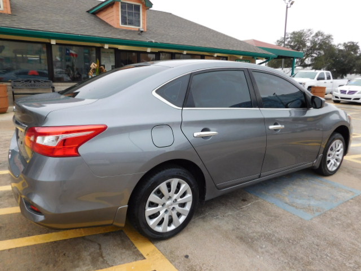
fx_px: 261
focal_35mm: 25
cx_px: 180
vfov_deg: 54.9
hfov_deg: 69.4
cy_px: 136
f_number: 3.1
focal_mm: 4.5
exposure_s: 1/200
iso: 125
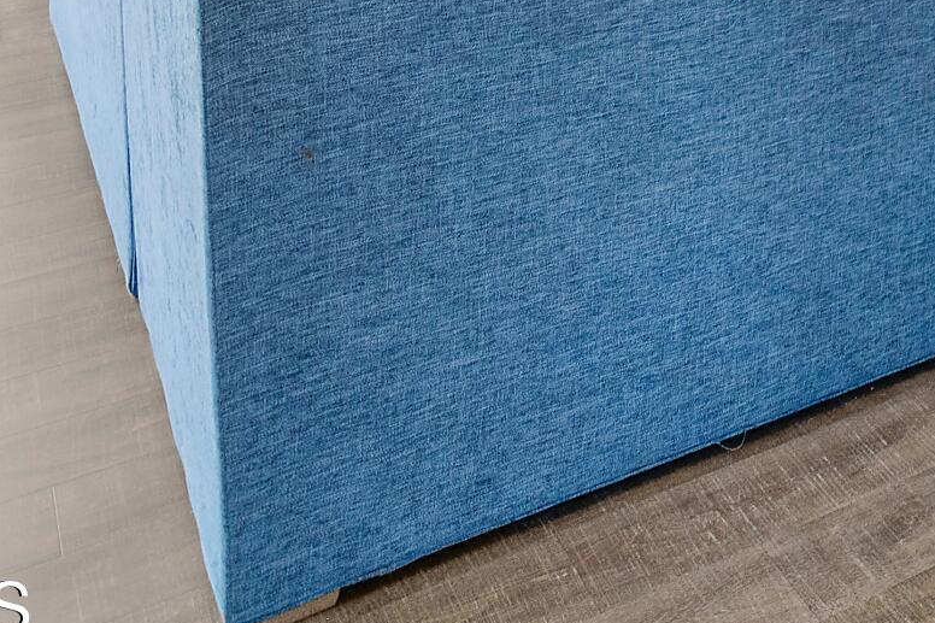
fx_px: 1506
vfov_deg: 18.5
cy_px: -487
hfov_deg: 26.8
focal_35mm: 58
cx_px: 1324
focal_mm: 10
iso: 100
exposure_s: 1/20
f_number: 4.5
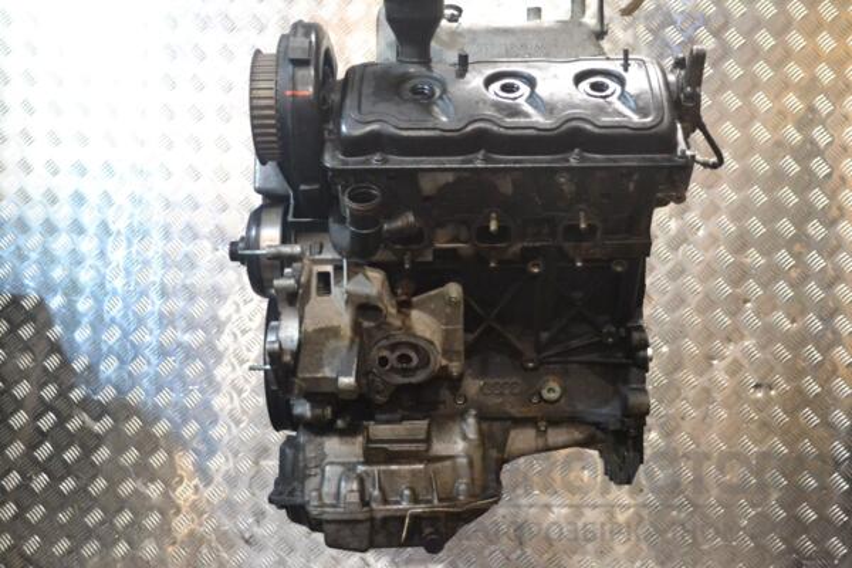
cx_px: 426
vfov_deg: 31.9
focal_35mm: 42
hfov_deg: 46.4
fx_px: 994
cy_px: 284
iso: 3200
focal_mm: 28
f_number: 4.5
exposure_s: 1/80
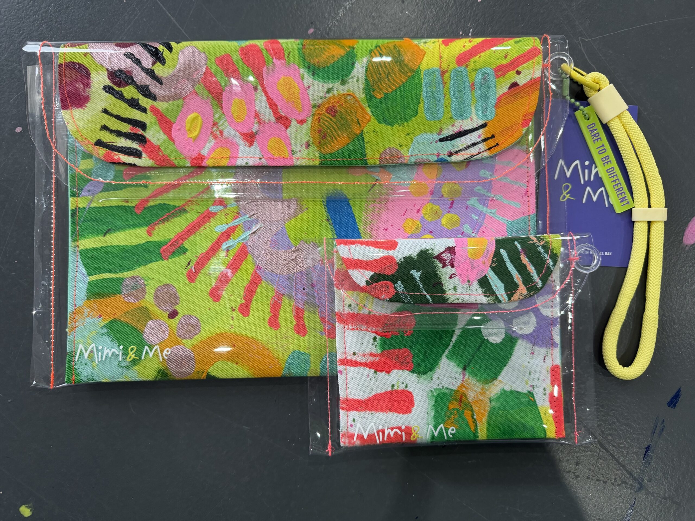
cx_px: 348
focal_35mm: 24
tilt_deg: -87.7
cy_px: 260
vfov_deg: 56.8
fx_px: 482
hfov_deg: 71.6
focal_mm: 6.76
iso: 200
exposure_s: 1/103
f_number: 1.78
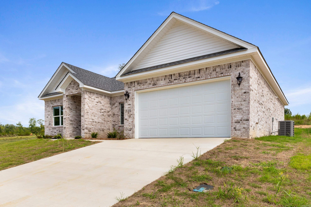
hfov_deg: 72.7
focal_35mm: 24
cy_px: 104
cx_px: 156
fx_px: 211
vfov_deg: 52.3
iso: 200
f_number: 9
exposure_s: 1/125
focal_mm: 16.3
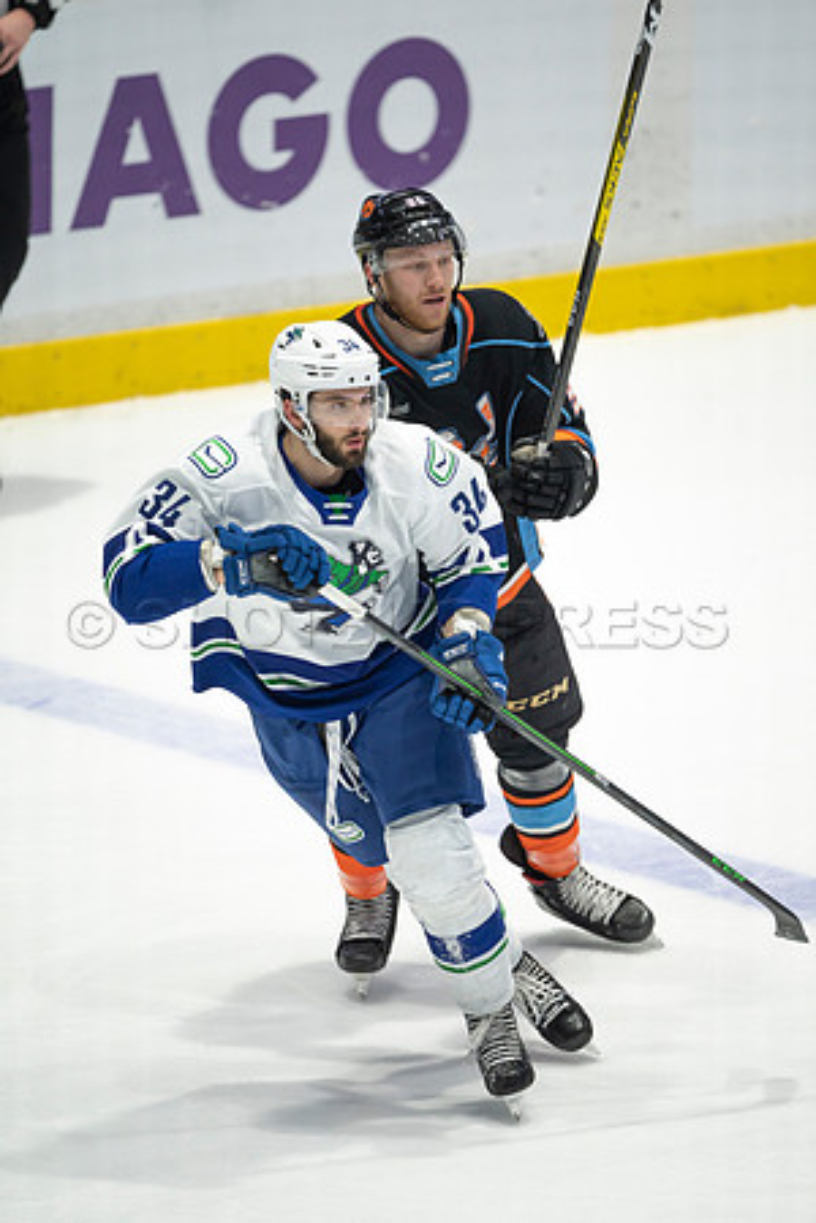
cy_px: 612
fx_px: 20398
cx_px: 408
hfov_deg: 2.3
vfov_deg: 3.4
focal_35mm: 600
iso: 1600
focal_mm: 600
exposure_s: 1/640
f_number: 4
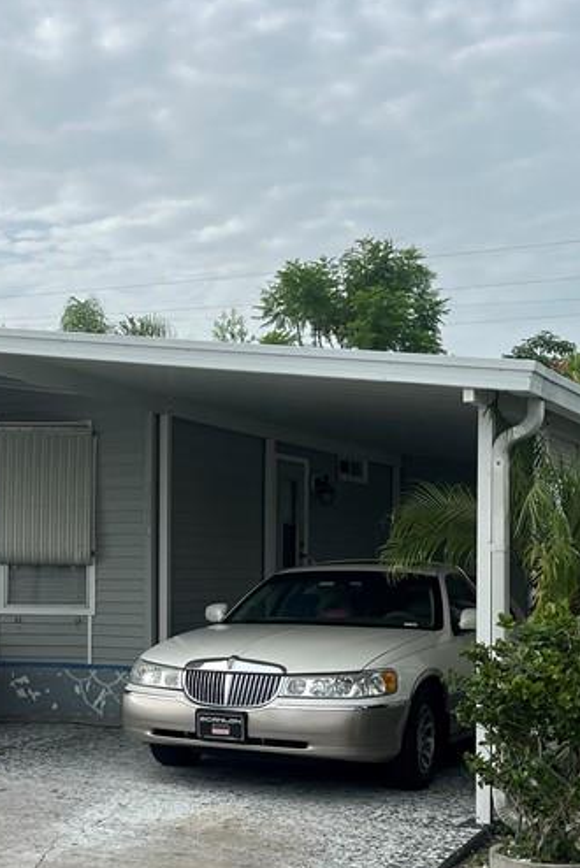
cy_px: 552
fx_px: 1351
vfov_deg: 35.4
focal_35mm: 56
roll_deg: -0.4
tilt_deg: +0.1
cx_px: 91
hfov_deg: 23.7
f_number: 1.6
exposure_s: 1/2632
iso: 50
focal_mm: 5.1
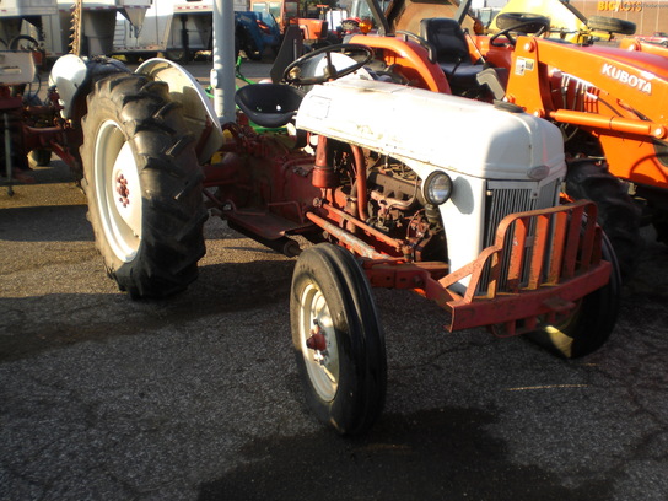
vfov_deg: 37.7
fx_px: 733
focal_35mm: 38
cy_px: 250
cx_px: 334
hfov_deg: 49.0
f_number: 3.1
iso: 50
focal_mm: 6.3
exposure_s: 1/250
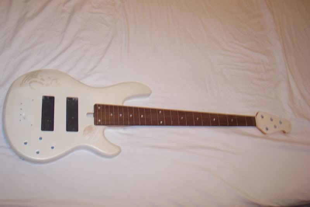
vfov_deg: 35.0
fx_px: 327
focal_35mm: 38
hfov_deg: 50.7
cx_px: 155
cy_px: 104
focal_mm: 8
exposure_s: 1/30
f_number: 2.8
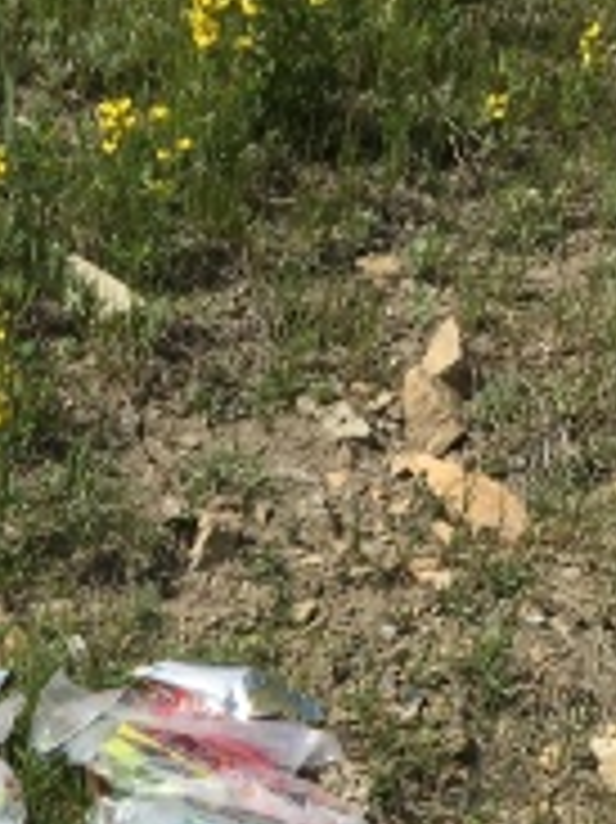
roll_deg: +3.7
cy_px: 1247
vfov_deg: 14.5
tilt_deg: -26.1
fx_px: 3017
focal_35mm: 127
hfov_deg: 11.3
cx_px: -238
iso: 25
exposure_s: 1/2849
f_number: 2.2
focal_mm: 4.15
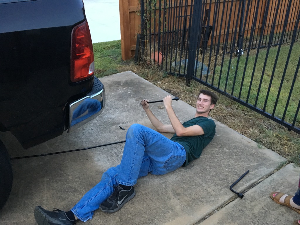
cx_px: 150
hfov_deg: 61.7
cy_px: 112
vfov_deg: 48.2
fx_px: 251
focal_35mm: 29
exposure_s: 1/15
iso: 400
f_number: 2.2
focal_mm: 4.15
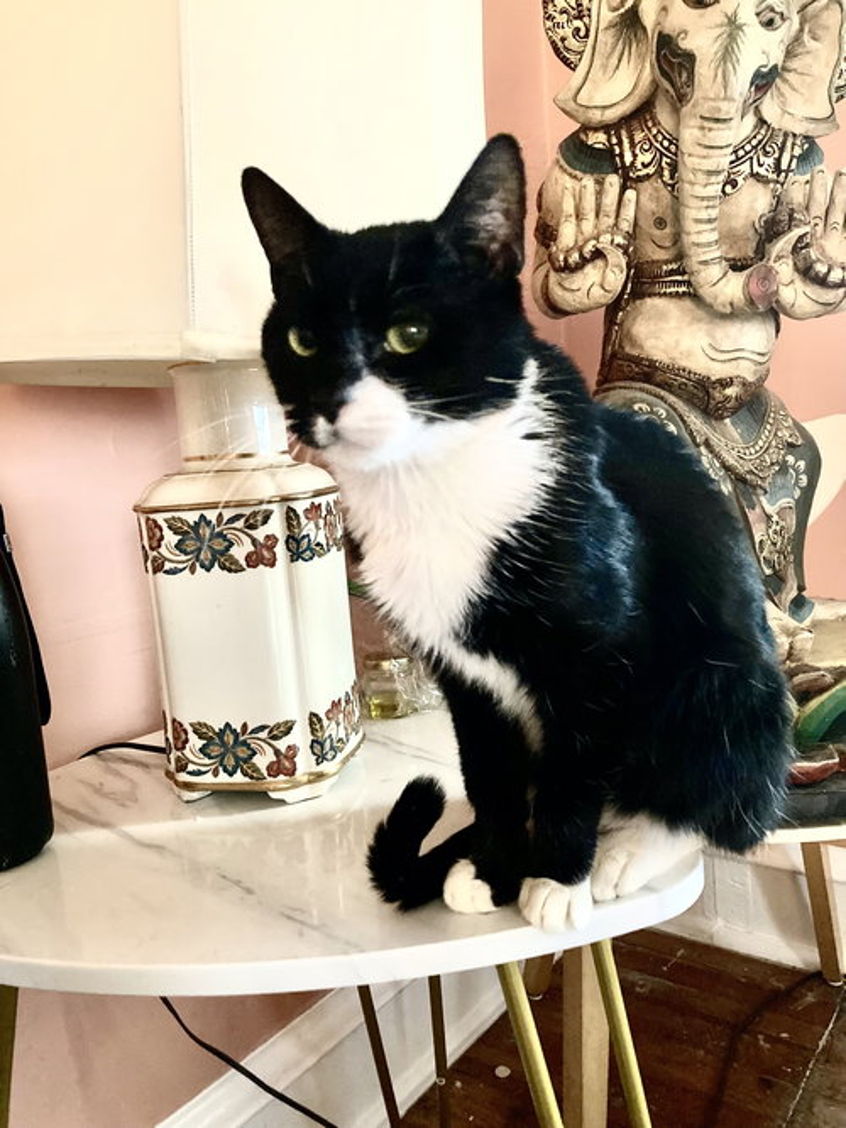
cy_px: 564
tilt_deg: -6.0
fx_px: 913
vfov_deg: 63.5
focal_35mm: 28
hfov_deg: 49.7
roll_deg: +4.9
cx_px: 423
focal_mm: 3.99
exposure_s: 1/20
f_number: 1.8
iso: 640
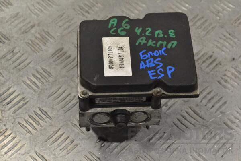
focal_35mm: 82
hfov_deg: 24.6
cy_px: 80
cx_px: 120
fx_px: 552
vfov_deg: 16.6
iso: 3200
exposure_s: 1/320
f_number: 9
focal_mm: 55
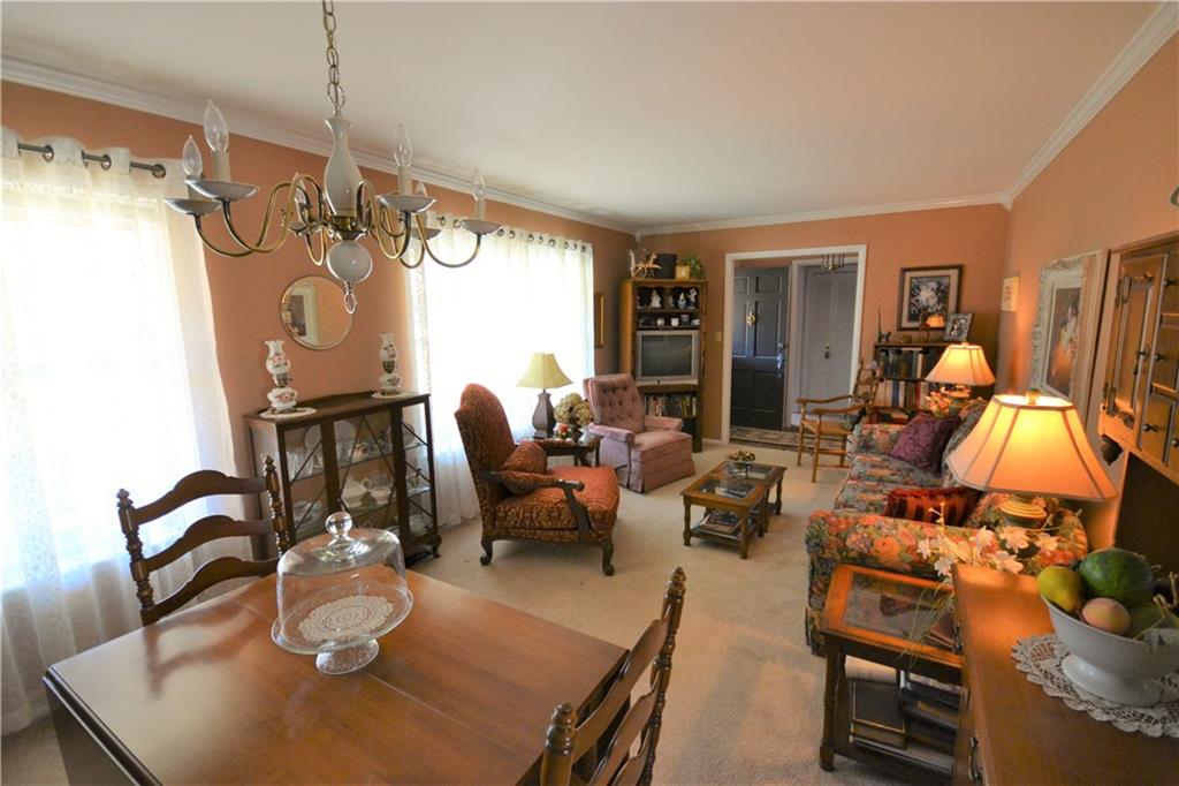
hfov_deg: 100.4
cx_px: 590
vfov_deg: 77.3
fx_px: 491
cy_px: 393
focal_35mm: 15
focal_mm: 10
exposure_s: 1/60
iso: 1000
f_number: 4
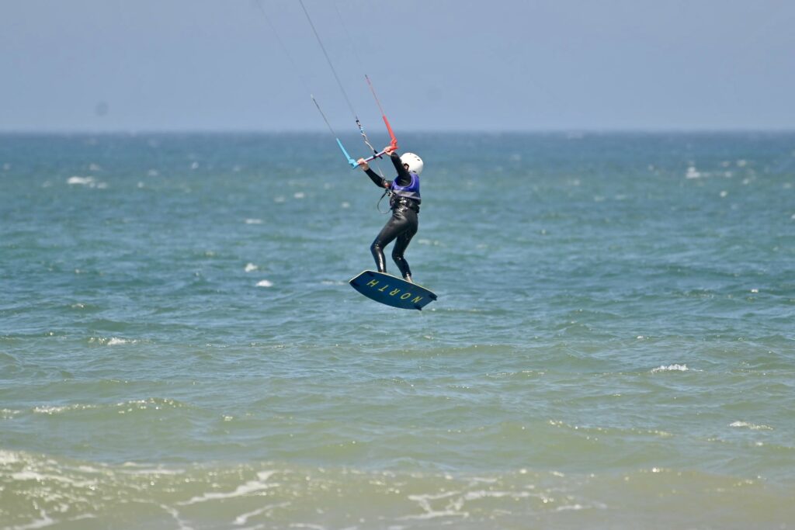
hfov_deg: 2.7
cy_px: 265
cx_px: 398
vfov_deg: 1.8
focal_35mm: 750
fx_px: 16564
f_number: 5.6
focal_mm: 500
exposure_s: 1/750
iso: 100
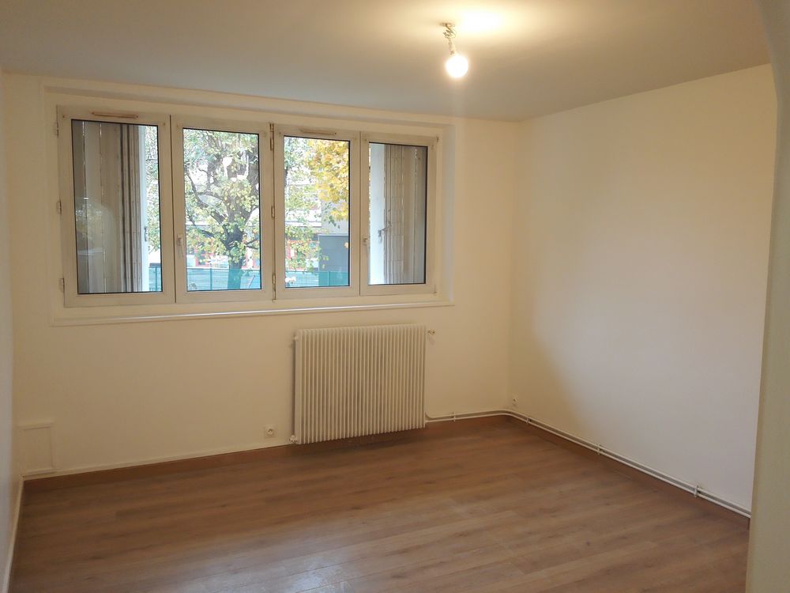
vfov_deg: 48.2
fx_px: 662
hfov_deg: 61.7
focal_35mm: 29
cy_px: 296
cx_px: 395
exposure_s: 1/33.3
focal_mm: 3.8
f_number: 2
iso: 200
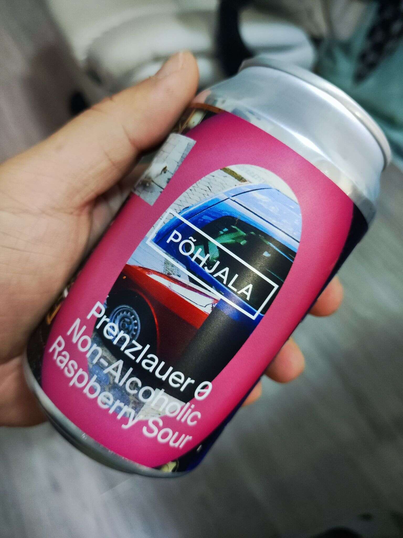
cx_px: 202
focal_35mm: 25
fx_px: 388
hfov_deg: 54.9
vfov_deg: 69.4
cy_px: 269
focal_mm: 4.71
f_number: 1.79
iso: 986
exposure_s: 1/33.3
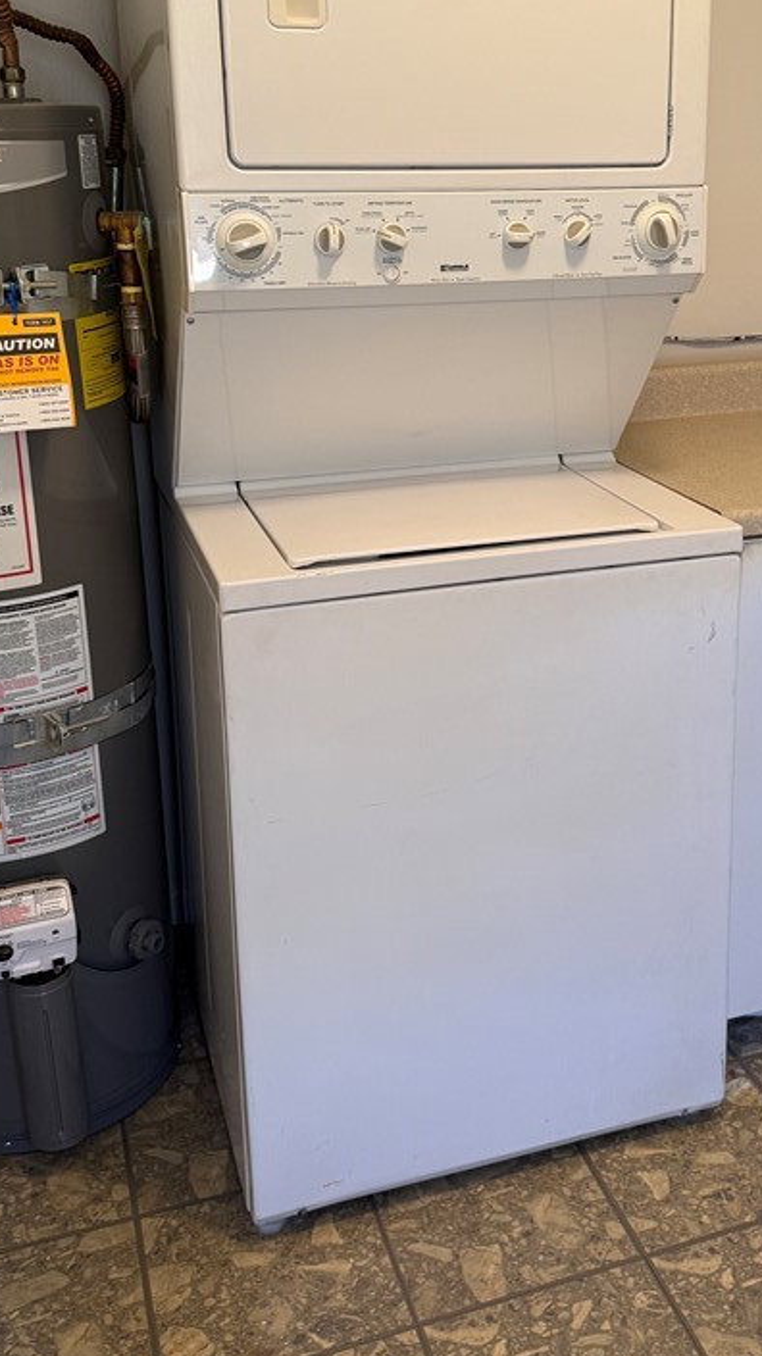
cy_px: 502
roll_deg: +0.9
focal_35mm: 38
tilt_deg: -13.9
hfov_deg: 30.9
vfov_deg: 52.2
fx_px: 1366
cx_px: 525
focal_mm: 6.76
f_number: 1.78
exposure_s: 1/60
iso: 125
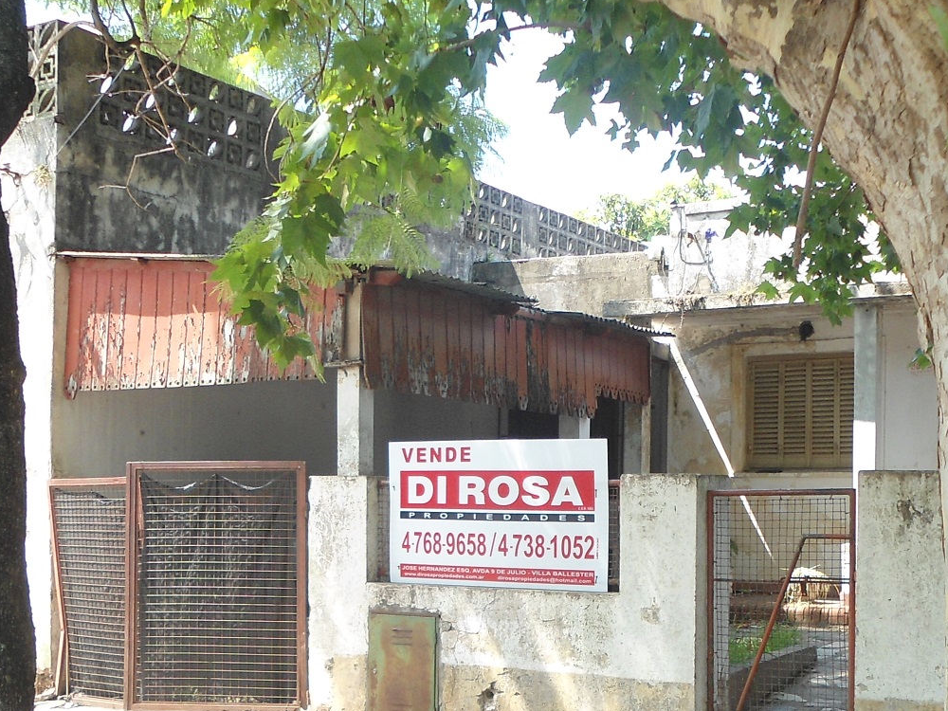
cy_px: 600
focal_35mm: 52
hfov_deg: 36.5
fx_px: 1424
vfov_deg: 27.3
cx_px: 610
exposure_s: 1/160
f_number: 2.8
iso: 80
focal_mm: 4.7
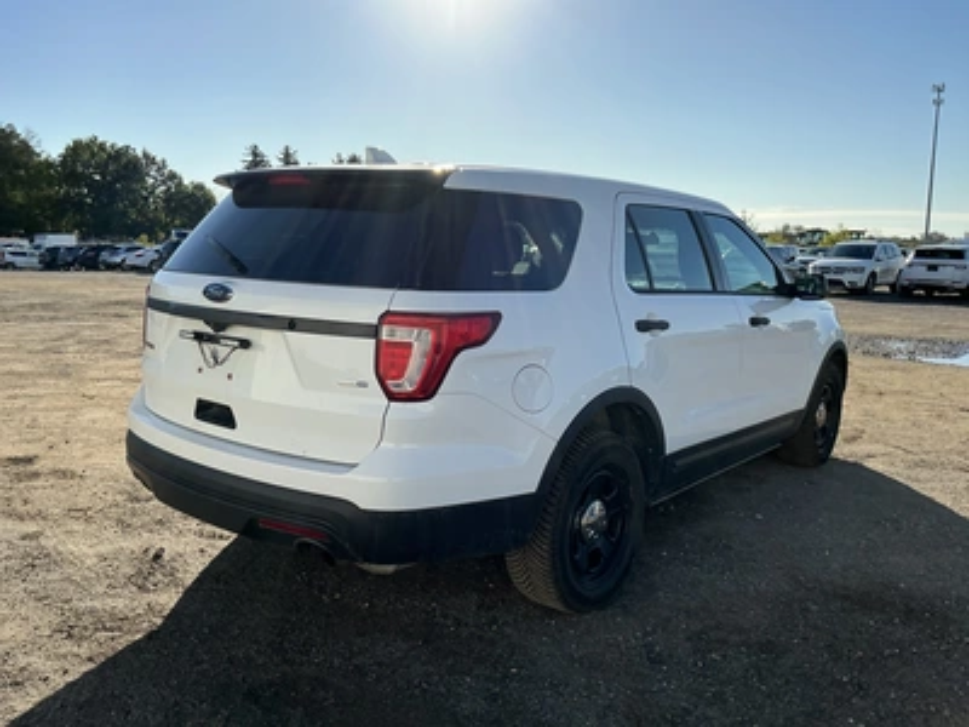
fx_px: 784
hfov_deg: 63.4
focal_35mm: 28
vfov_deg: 49.7
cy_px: 364
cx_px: 484
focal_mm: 3
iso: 25
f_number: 1.8
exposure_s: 1/2427
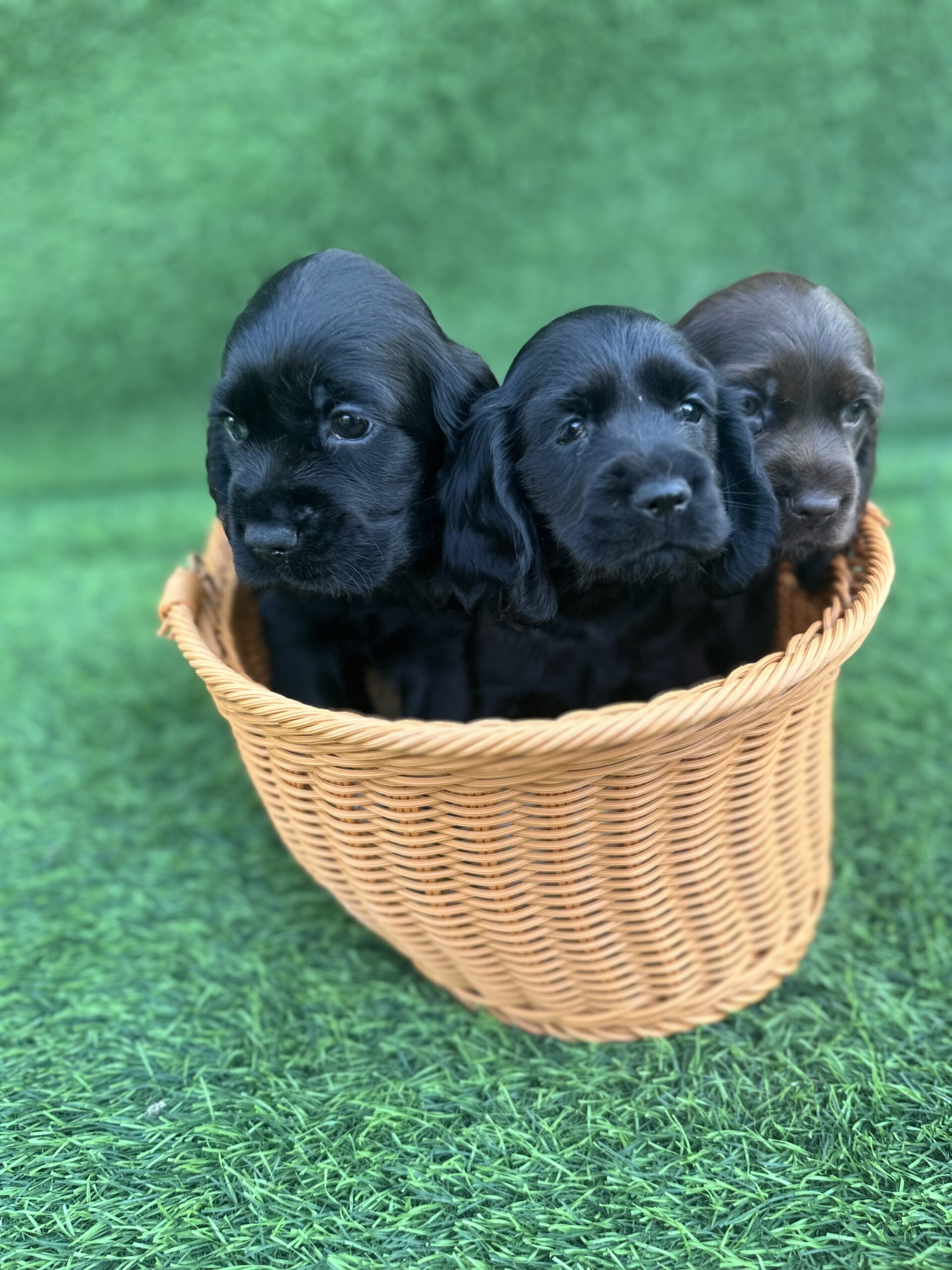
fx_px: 880
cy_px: 635
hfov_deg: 56.8
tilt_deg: -29.5
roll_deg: -1.5
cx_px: 476
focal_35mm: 24
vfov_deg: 71.6
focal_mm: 6.86
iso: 80
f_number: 1.78
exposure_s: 1/121
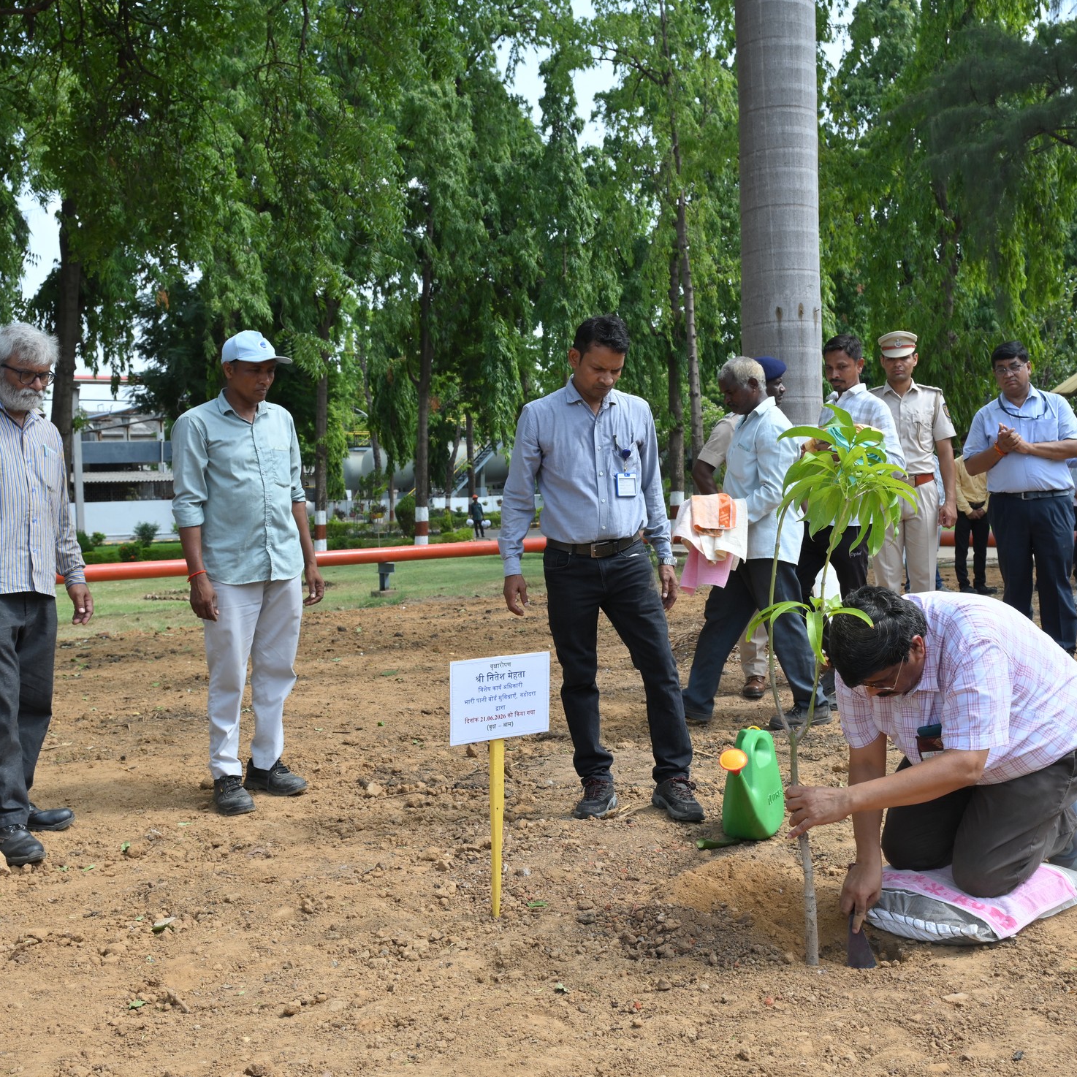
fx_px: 1338
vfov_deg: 43.9
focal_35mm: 38
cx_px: 595
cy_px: 553
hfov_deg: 43.8
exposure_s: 1/320
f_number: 7.1
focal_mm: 29
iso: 200
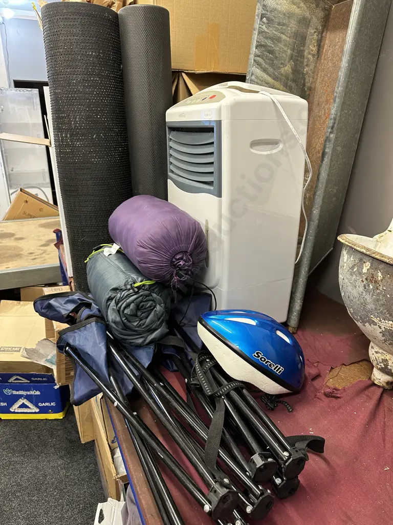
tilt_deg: -19.2
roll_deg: -0.5
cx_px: 196
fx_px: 363
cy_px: 262
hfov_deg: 56.8
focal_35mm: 24
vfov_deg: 71.6
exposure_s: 1/50
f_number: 1.78
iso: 200
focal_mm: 6.86
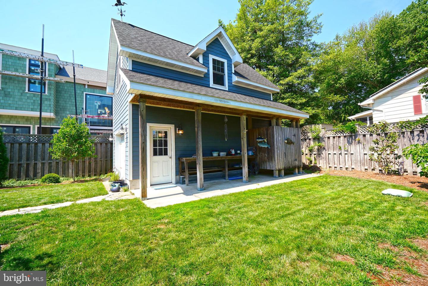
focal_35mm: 15
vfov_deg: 77.3
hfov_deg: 100.4
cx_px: 214
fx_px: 178
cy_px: 143
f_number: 6.3
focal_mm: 10
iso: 100
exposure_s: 1/160
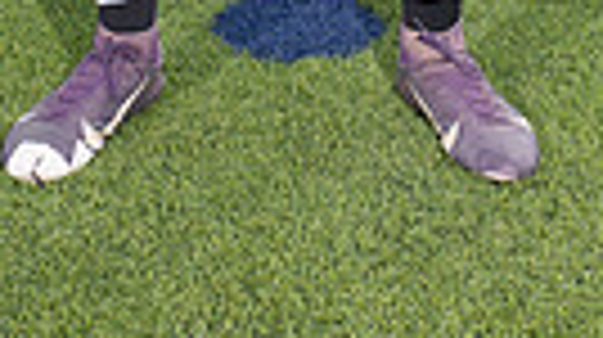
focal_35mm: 141
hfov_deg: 15.3
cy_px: -649
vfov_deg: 7.6
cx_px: 274
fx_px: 2252
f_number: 7.1
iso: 125
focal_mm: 40
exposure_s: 1/320
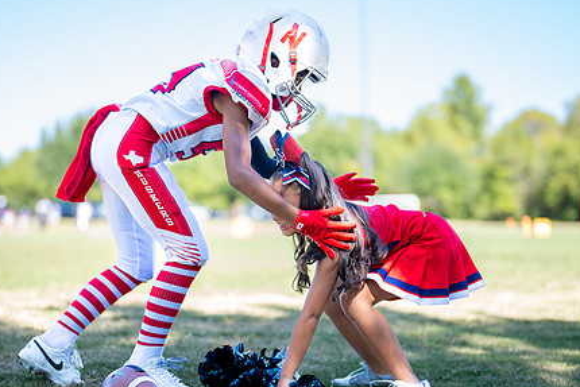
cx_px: 247
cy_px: 232
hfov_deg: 27.0
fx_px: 1209
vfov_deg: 18.2
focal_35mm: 75
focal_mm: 50
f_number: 1.2
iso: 100
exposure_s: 1/1250
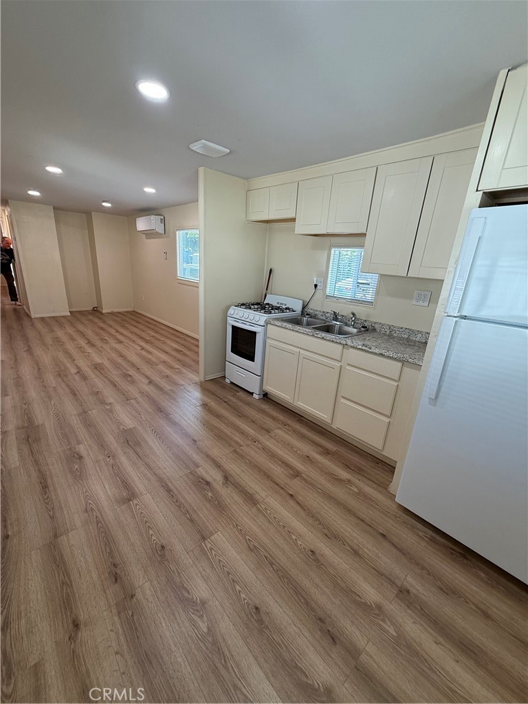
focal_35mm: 14
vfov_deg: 102.1
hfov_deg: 85.7
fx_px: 285
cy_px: 352
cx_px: 264
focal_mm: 2.22
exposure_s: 1/99
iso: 125
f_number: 2.2
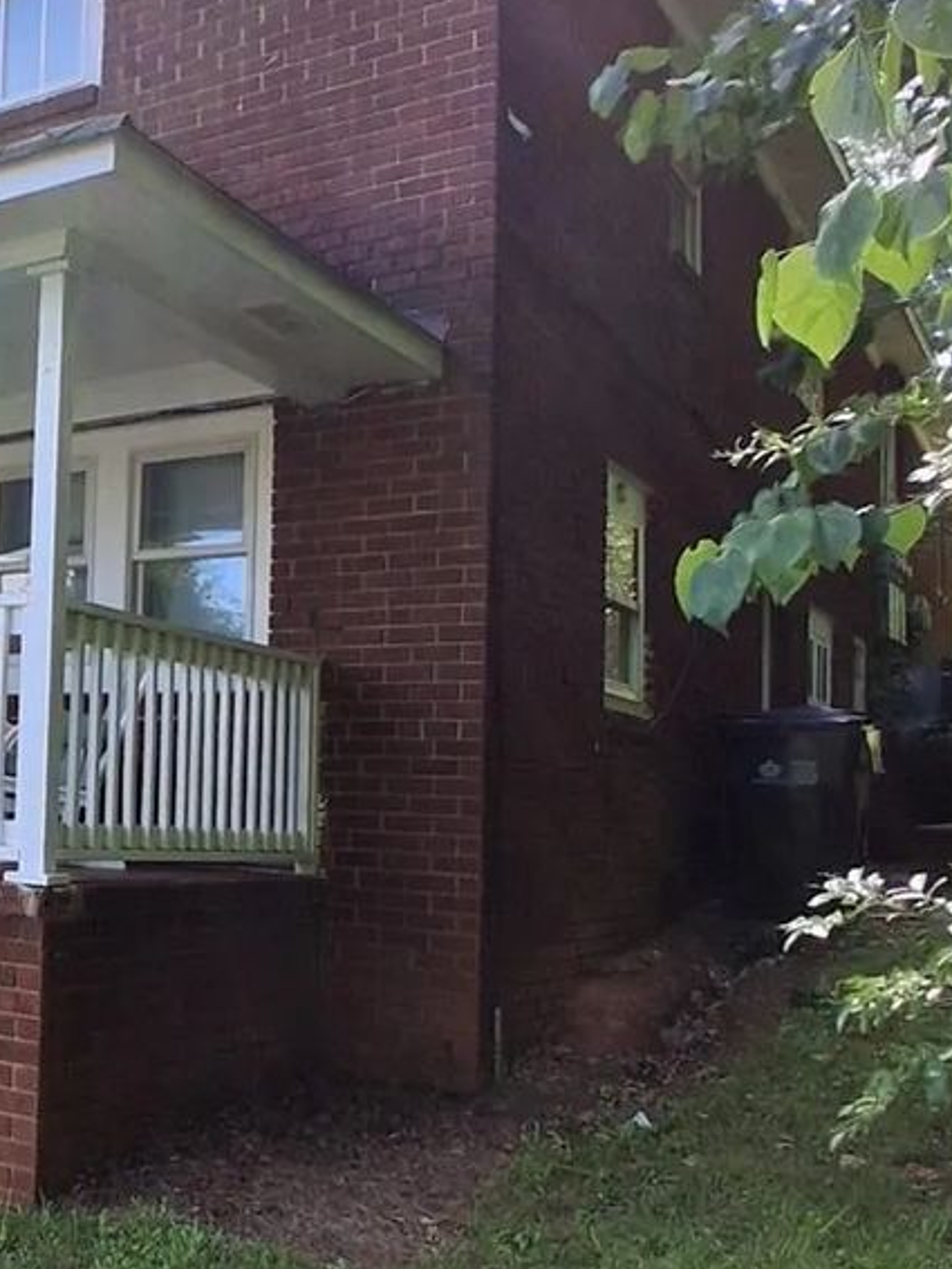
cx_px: -116
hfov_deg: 31.0
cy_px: 725
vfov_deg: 45.6
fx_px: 1502
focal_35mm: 41
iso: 50
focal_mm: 1.4
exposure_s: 1/313
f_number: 2.2
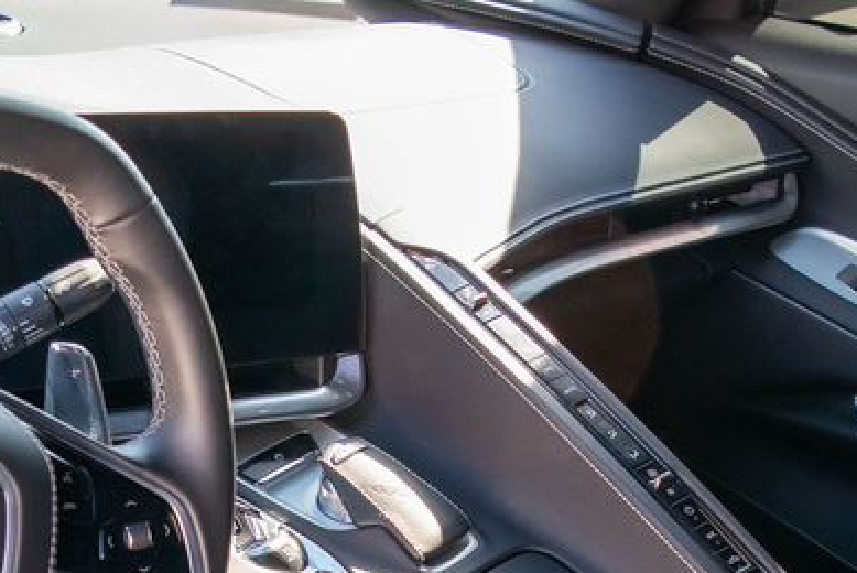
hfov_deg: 28.3
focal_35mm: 71
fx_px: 1691
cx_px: 304
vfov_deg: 18.3
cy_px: 680
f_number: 3.5
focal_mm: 18
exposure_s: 1/500
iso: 800
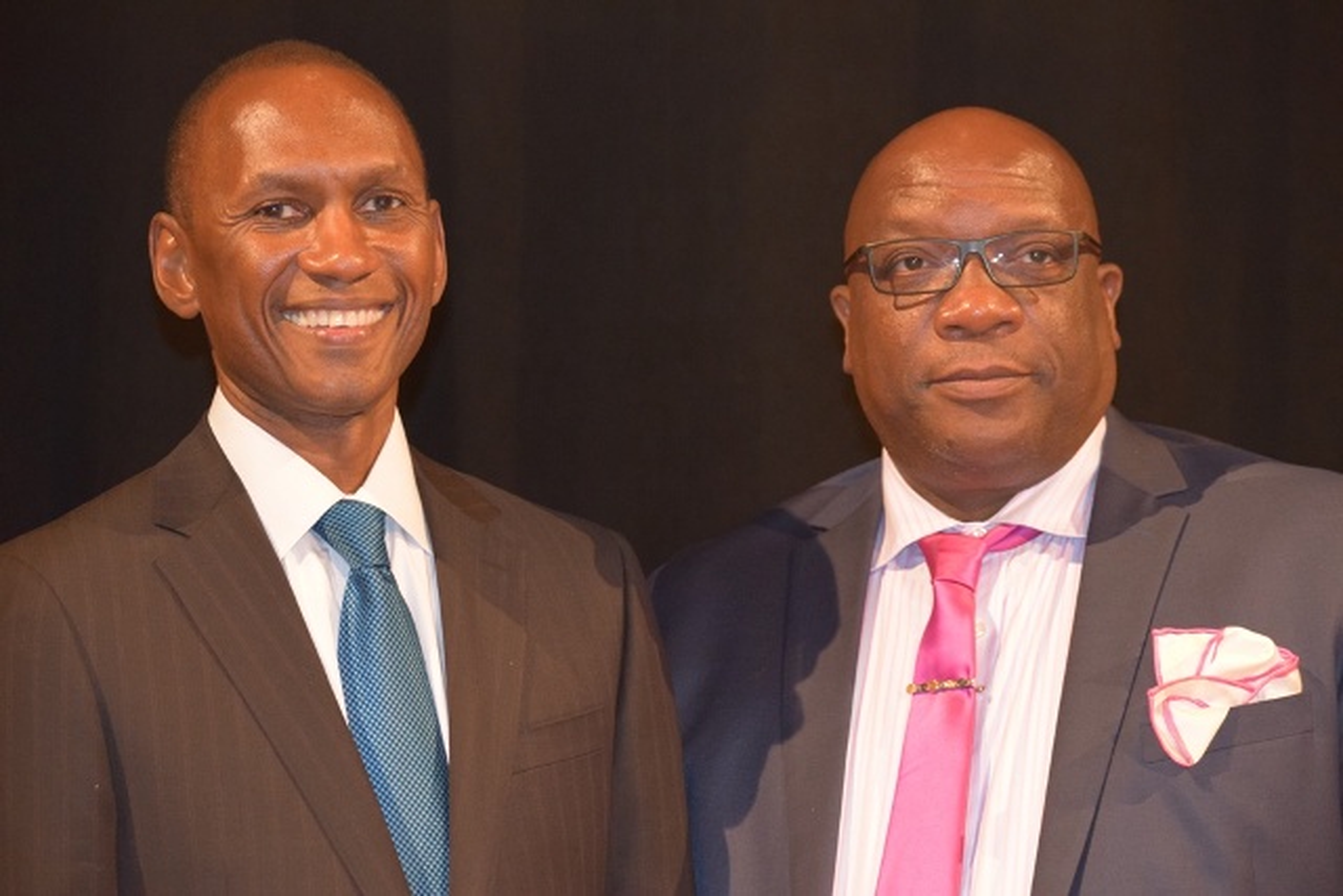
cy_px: 448
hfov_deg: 20.6
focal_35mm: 99
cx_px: 672
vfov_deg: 13.8
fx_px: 3694
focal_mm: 66
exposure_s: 1/60
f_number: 4
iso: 2000
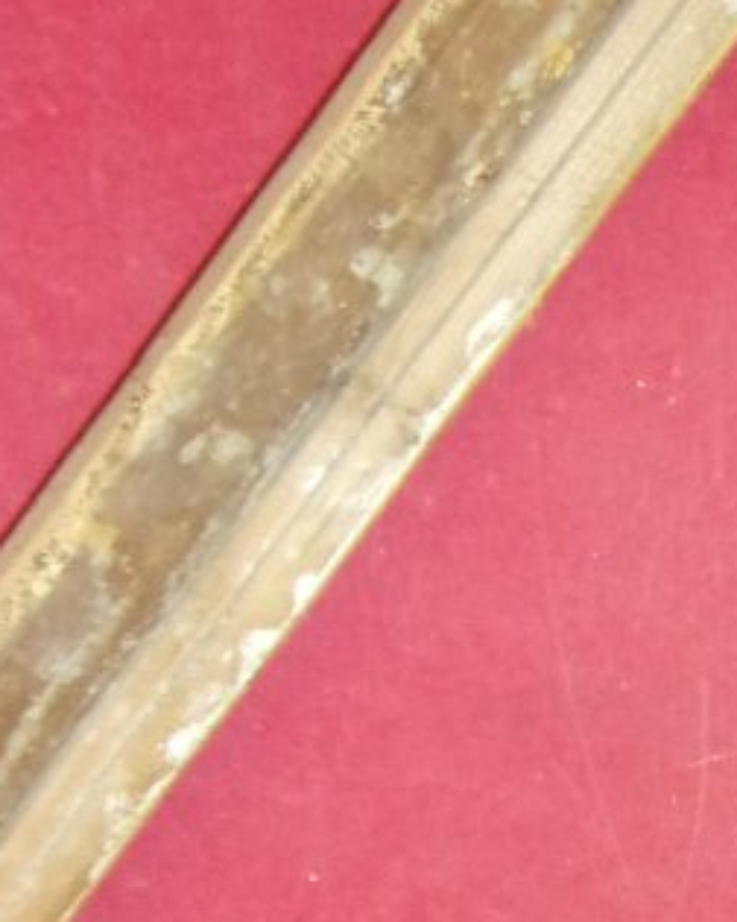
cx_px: 904
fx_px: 2536
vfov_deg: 20.0
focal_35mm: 93
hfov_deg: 15.9
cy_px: 904
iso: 200
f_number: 3.5
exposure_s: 1/34
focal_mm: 4.5
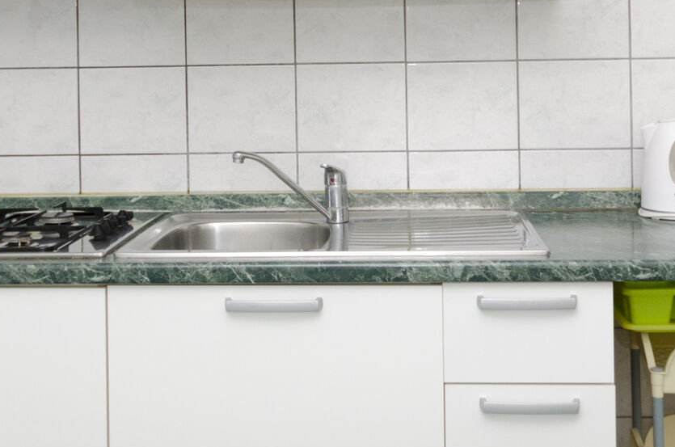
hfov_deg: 34.6
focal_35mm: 58
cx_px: 349
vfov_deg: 22.7
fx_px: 1082
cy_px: 32
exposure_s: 1/200
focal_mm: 11.5
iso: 320
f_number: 8
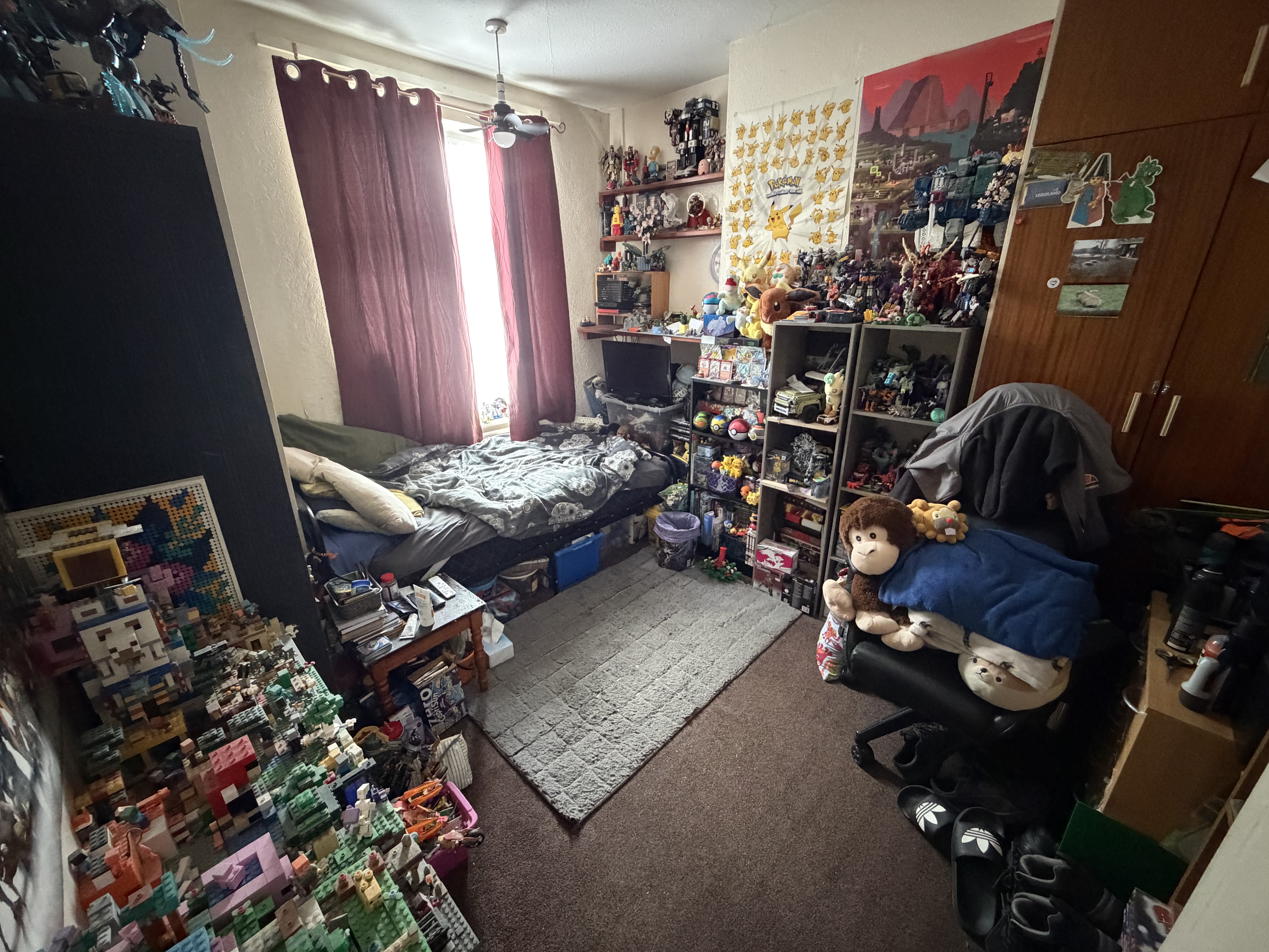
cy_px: 476
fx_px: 513
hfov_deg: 102.1
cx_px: 634
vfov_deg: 85.7
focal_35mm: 14
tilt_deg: -19.0
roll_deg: +0.3
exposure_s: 1/44
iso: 1250
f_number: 2.2
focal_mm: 2.22
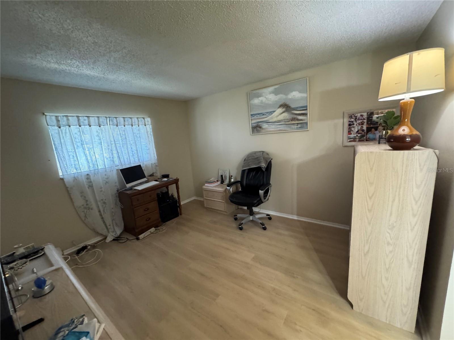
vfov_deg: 85.7
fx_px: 184
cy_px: 170
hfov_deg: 102.1
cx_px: 227
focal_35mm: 14
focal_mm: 2.22
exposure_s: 1/60
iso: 800
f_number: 2.2
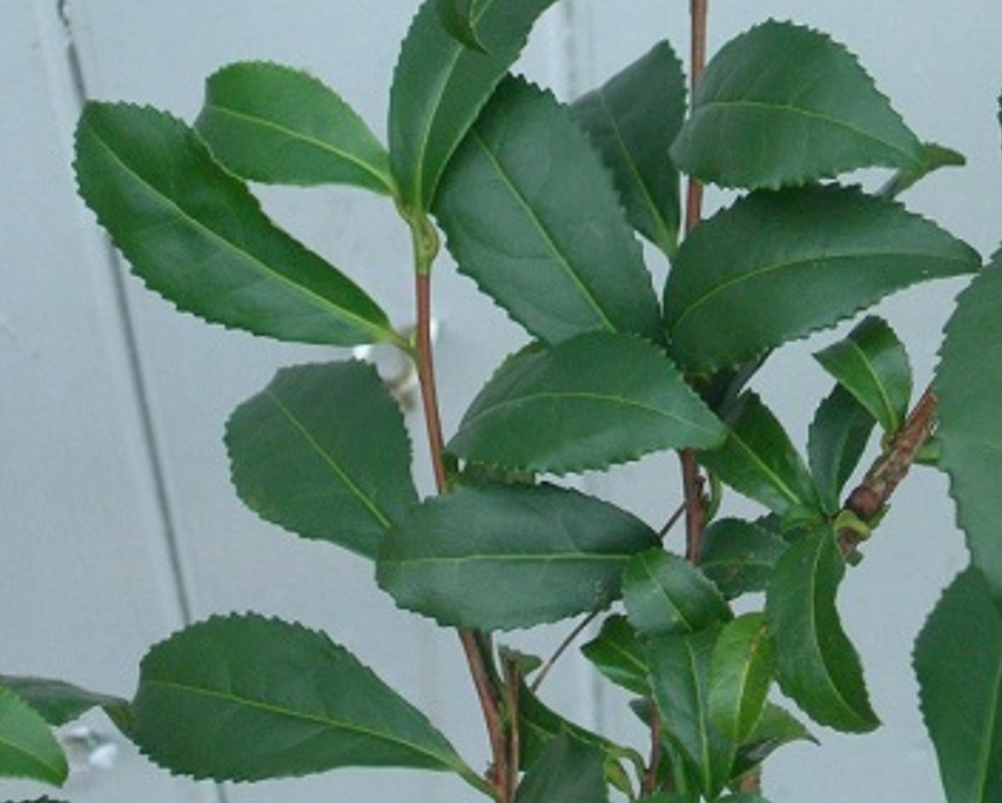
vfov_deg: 10.1
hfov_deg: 12.6
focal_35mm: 153
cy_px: 171
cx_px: 769
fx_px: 4540
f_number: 4.3
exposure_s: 1/100
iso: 400
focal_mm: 19.1
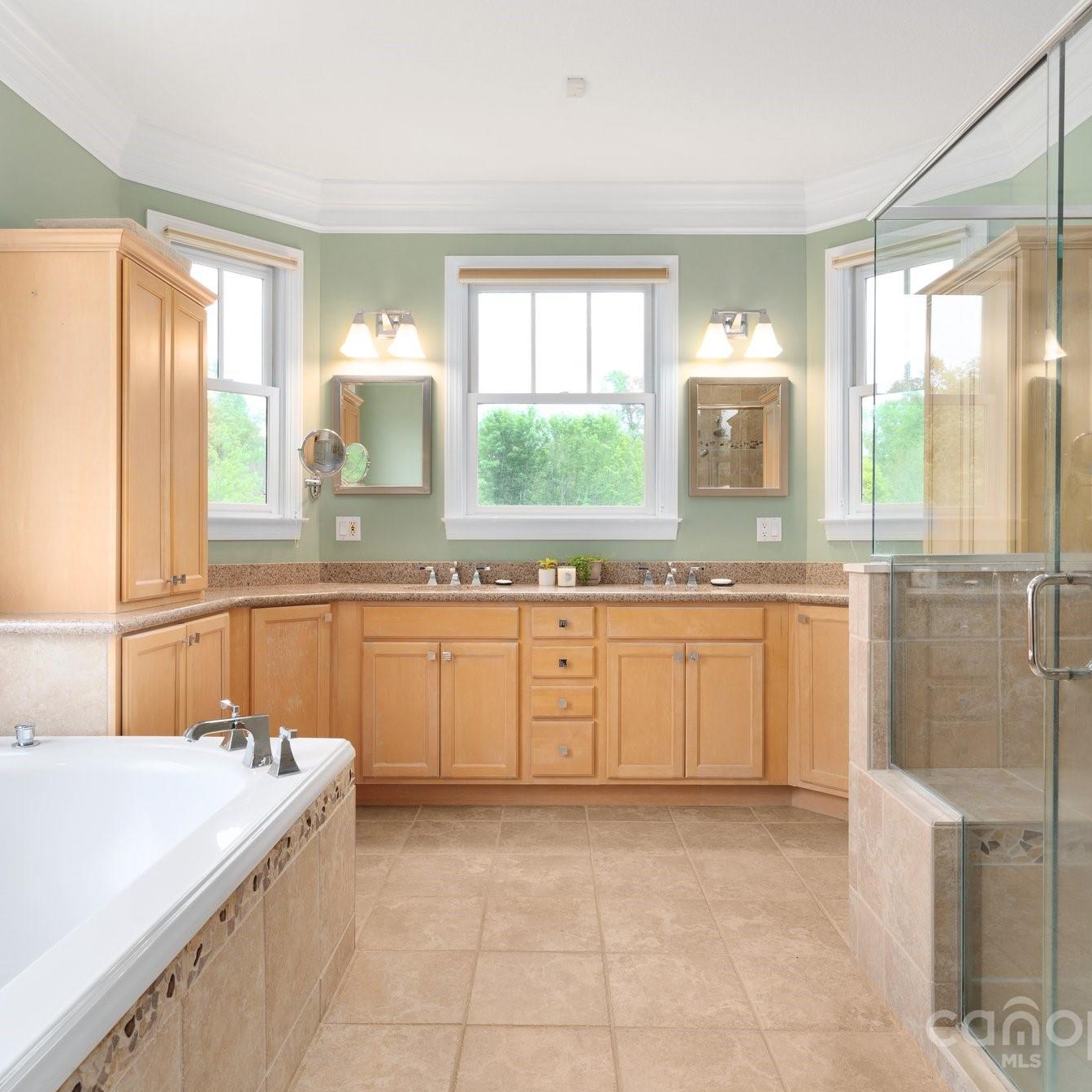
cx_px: 553
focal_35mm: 23
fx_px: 808
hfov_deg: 68.1
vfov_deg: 68.1
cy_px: 546
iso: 400
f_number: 8
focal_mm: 17.5
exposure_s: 1/60
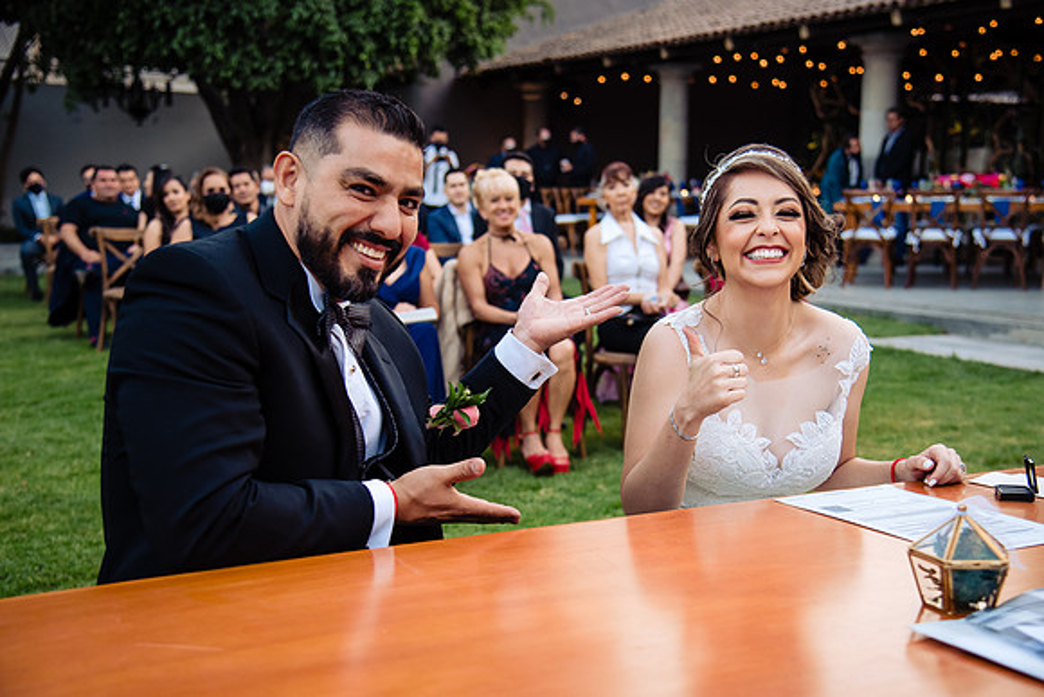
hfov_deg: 42.1
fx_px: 1355
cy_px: 348
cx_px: 549
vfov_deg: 28.8
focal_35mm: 47
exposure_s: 1/200
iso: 800
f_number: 4
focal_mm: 44
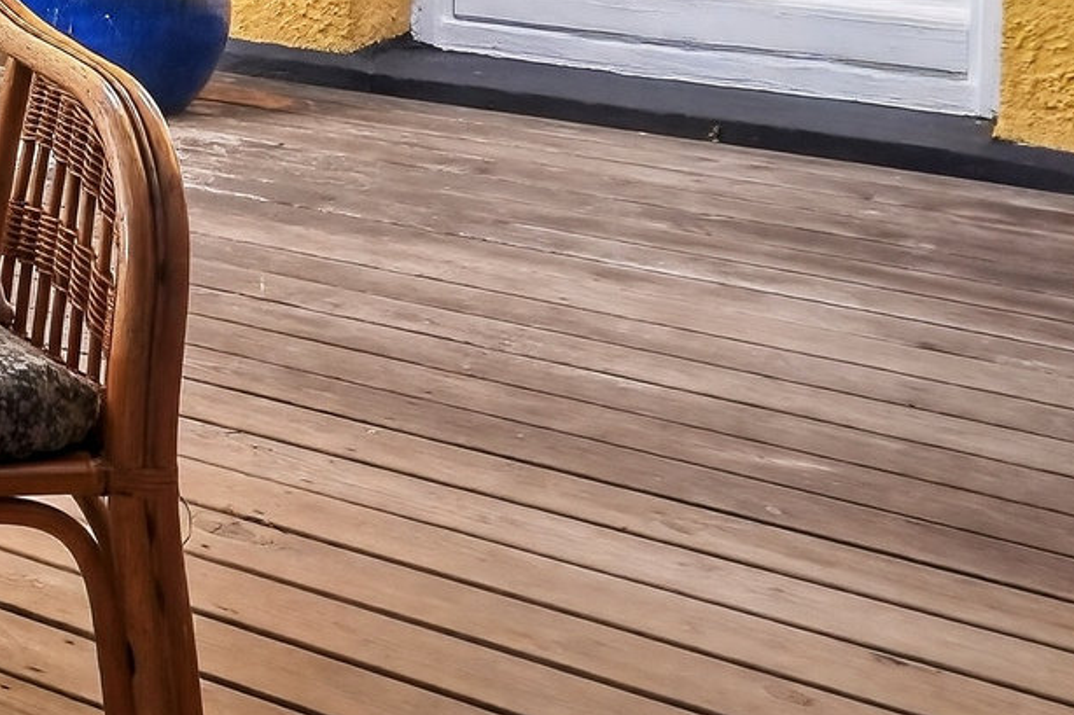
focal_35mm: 75
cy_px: -278
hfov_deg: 18.3
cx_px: -1055
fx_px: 2237
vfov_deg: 16.9
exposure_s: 1/40
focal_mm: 18
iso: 400
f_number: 8
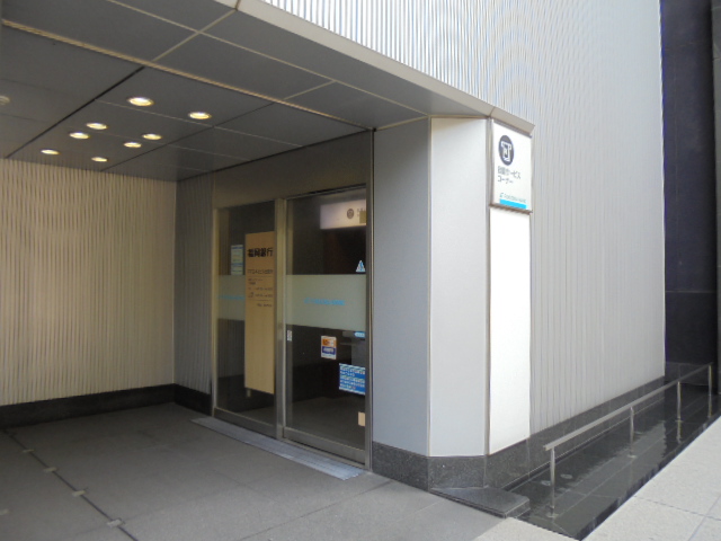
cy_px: 270
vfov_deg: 53.1
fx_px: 542
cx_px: 360
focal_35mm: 26
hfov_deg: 67.3
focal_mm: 4.6
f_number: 3.5
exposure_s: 1/50
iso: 100
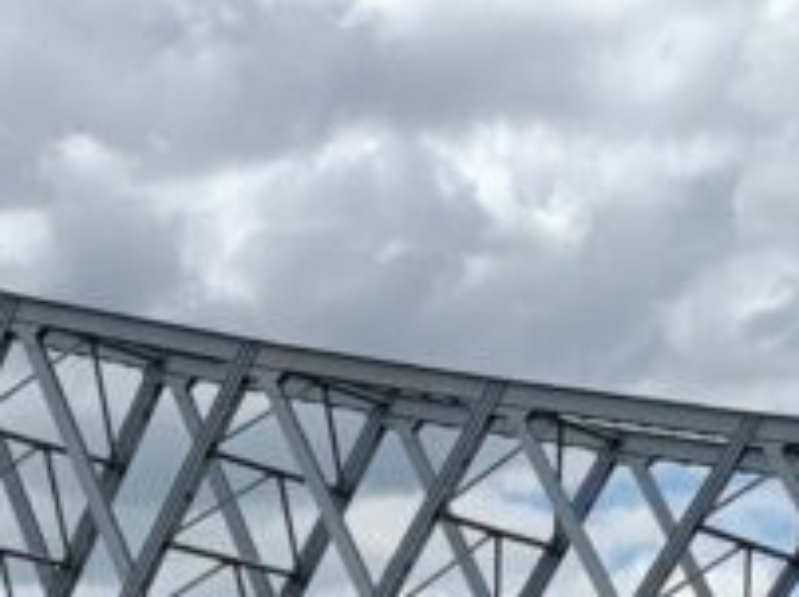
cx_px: 111
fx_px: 3043
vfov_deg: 10.3
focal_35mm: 132
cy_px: 1230
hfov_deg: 14.8
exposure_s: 1/2257
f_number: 1.8
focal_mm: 4.25
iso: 25
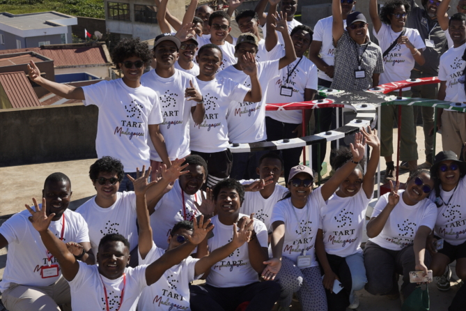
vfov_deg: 17.7
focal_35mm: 77
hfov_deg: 26.0
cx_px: 348
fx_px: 997
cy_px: 142
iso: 200
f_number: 9
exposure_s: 1/400
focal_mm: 50
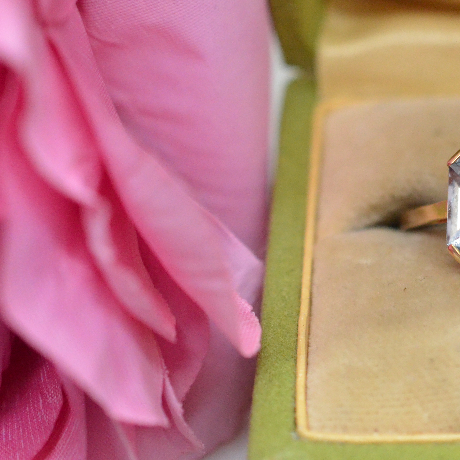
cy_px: 234
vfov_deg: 13.2
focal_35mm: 132
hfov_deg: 13.0
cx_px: 497
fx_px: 1985
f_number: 4
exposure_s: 1/2000
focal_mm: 40
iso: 3200
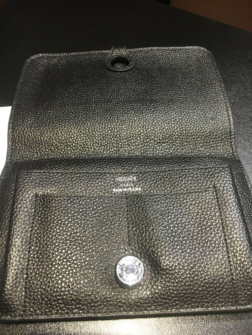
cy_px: 168
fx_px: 281
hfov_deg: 48.2
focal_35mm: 29
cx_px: 126
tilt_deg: -58.7
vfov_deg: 61.7
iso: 200
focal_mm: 4.15
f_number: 2.2
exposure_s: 1/25
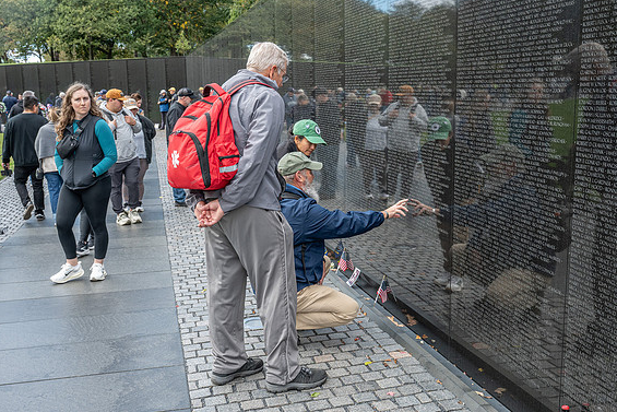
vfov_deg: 35.1
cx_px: 313
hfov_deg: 50.7
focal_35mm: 38
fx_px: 651
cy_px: 204
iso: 1000
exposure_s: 1/400
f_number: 8
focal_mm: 37
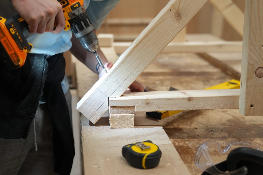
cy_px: 72
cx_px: 108
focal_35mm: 54
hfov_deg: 36.8
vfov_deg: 25.0
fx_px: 394
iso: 200
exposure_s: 1/50
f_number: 2.8
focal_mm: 44
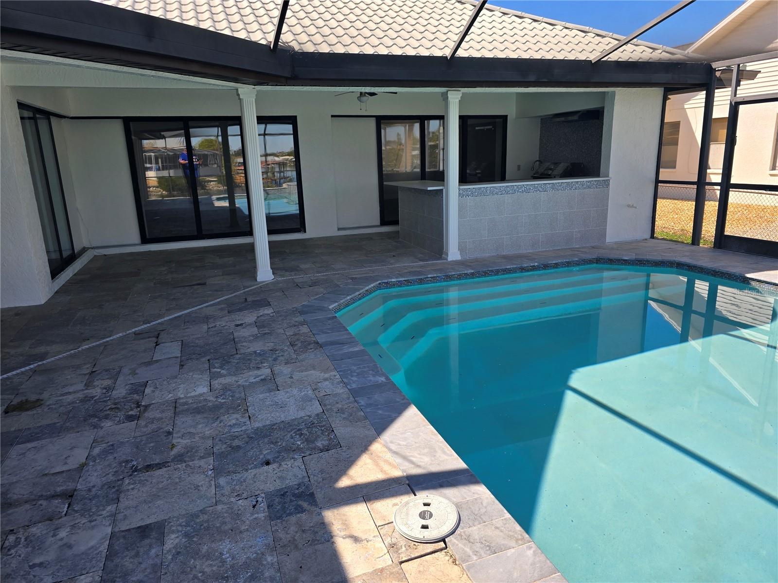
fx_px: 517
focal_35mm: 23
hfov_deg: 73.9
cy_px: 292
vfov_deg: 58.9
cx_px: 389
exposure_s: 1/295
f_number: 1.7
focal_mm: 6.3
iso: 12
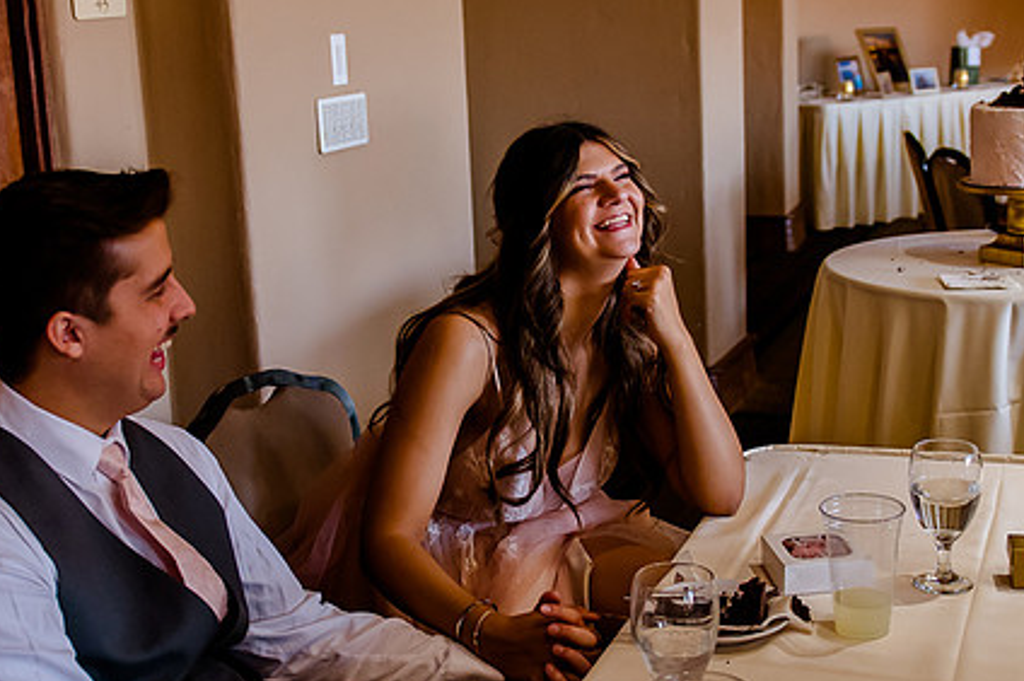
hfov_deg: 37.5
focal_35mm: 53
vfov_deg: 25.5
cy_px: 320
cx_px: 473
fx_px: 1506
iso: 3200
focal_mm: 24
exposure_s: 1/160
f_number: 2.8
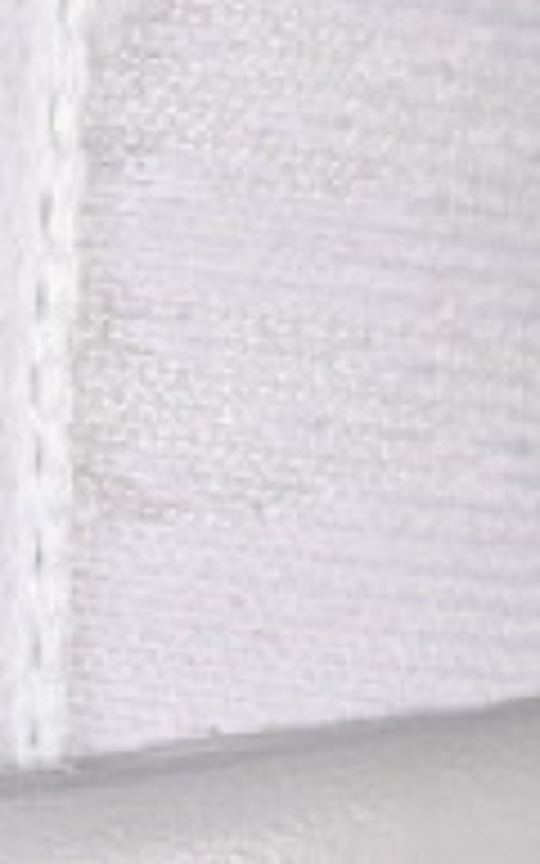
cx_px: -189
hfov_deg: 3.0
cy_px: 310
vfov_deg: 4.9
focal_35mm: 431
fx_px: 10149
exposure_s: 1/80
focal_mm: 50
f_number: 7.1
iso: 160
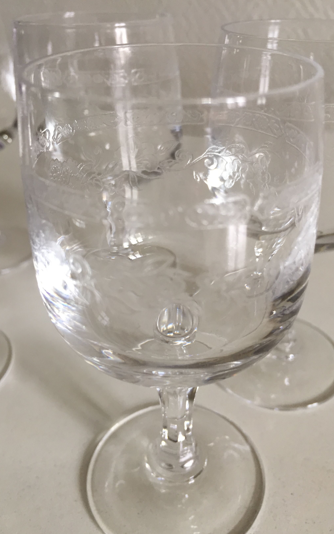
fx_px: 452
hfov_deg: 40.6
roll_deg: +0.0
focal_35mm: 31
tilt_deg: -33.0
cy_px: 269
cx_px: 180
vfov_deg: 61.2
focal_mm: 4.15
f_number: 2.2
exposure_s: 1/33
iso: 40
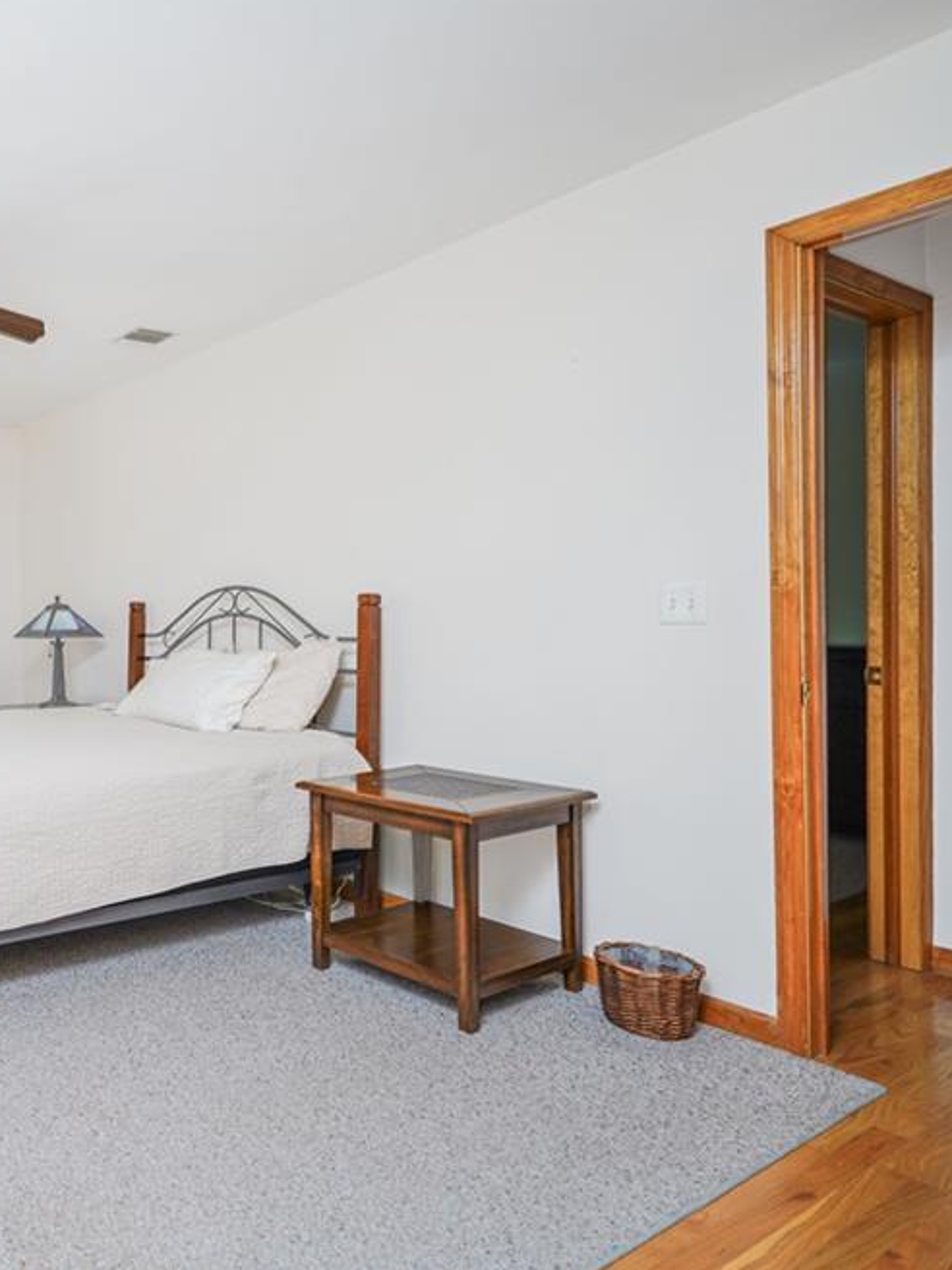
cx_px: 10
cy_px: 618
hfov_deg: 47.6
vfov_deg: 71.6
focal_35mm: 24
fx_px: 880
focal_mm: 16
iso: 64
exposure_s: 1/15
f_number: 4
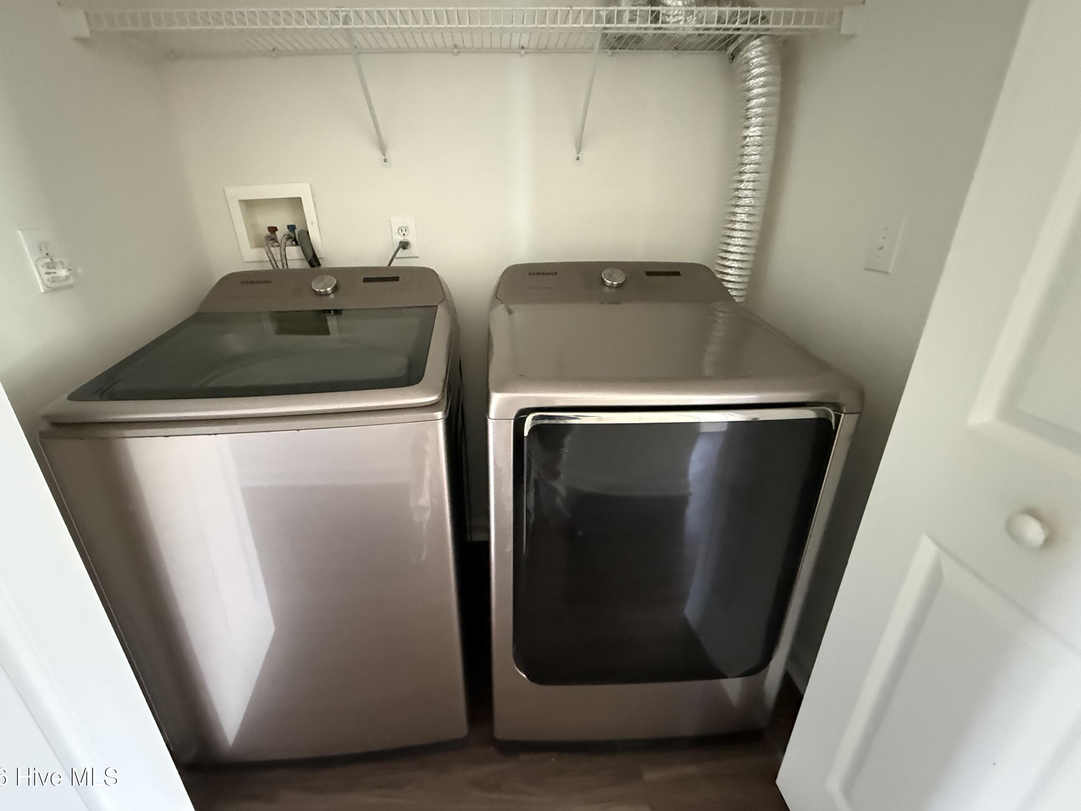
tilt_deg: -20.1
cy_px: 382
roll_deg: +2.5
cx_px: 514
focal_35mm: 15
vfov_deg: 81.7
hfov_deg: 98.1
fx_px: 468
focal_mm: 2.22
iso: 1600
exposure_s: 1/43
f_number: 2.2
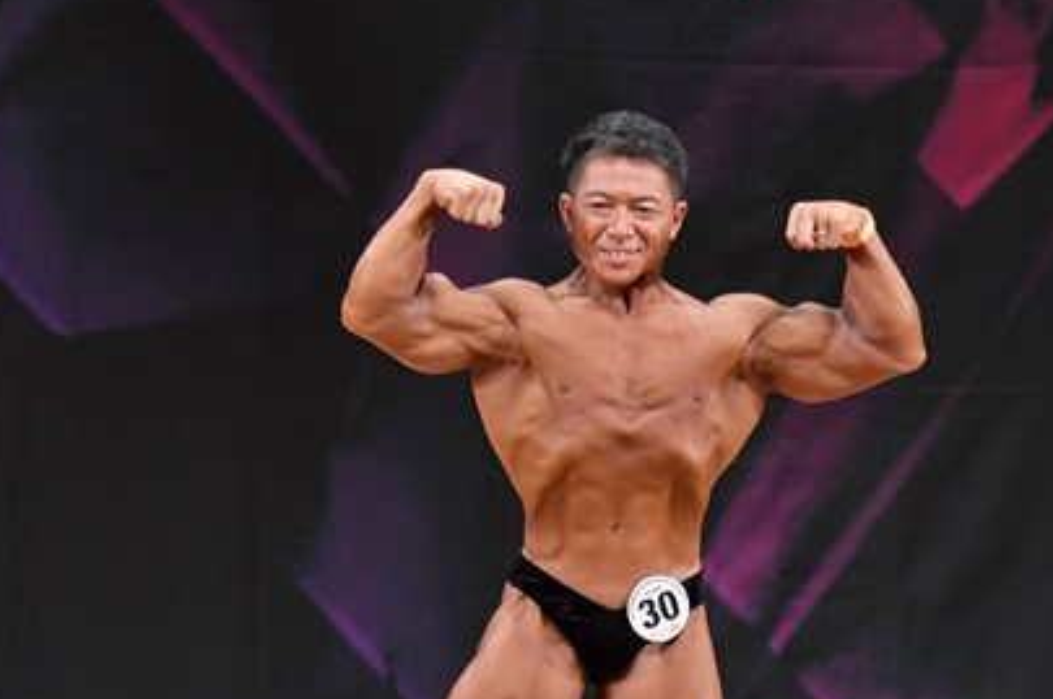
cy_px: 611
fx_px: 15104
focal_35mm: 517
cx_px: 656
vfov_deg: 2.7
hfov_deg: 4.0
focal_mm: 180
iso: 3200
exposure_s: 1/400
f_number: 5.6
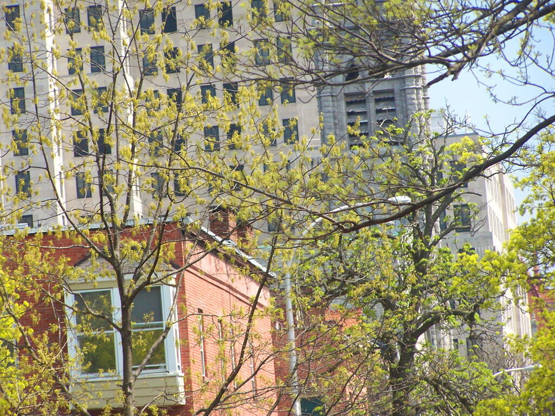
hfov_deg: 8.3
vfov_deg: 6.2
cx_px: 278
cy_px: 208
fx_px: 3816
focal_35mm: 238
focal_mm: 39.5
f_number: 3.3
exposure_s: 1/500
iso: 200
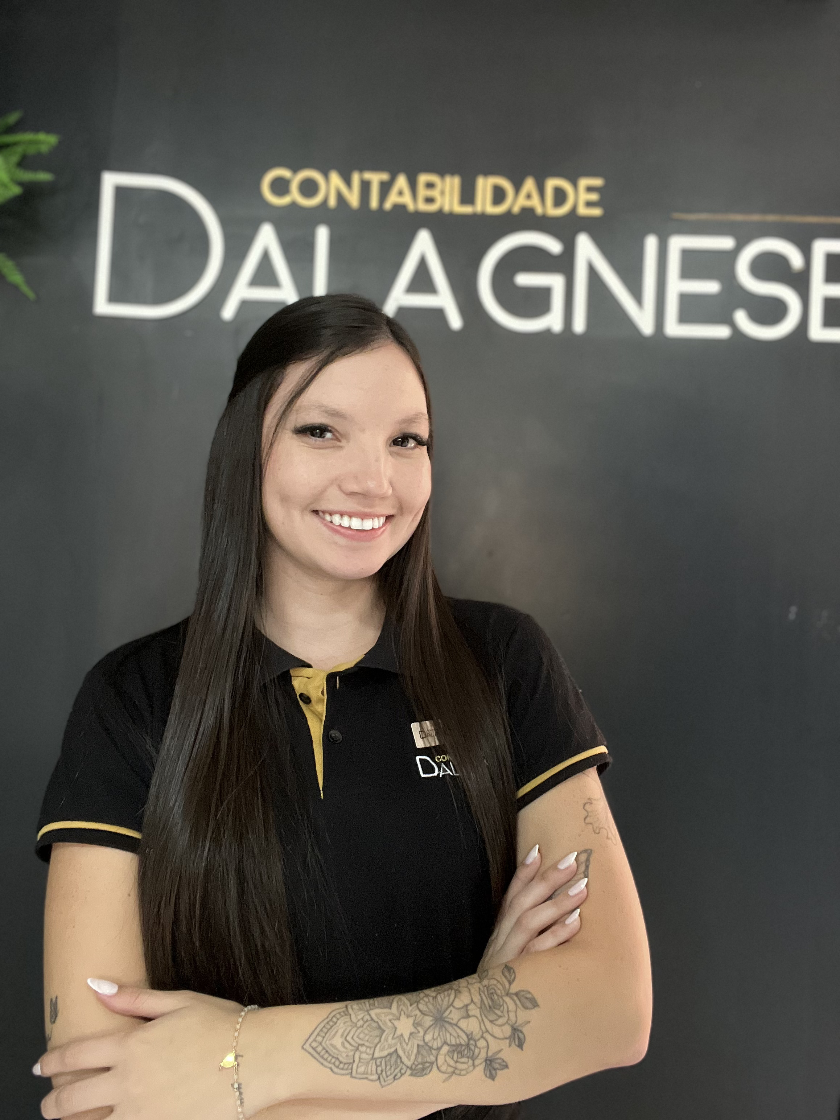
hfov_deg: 46.8
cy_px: 560
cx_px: 420
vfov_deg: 60.0
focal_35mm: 30
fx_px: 971
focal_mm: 2.71
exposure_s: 1/40
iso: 320
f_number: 2.2
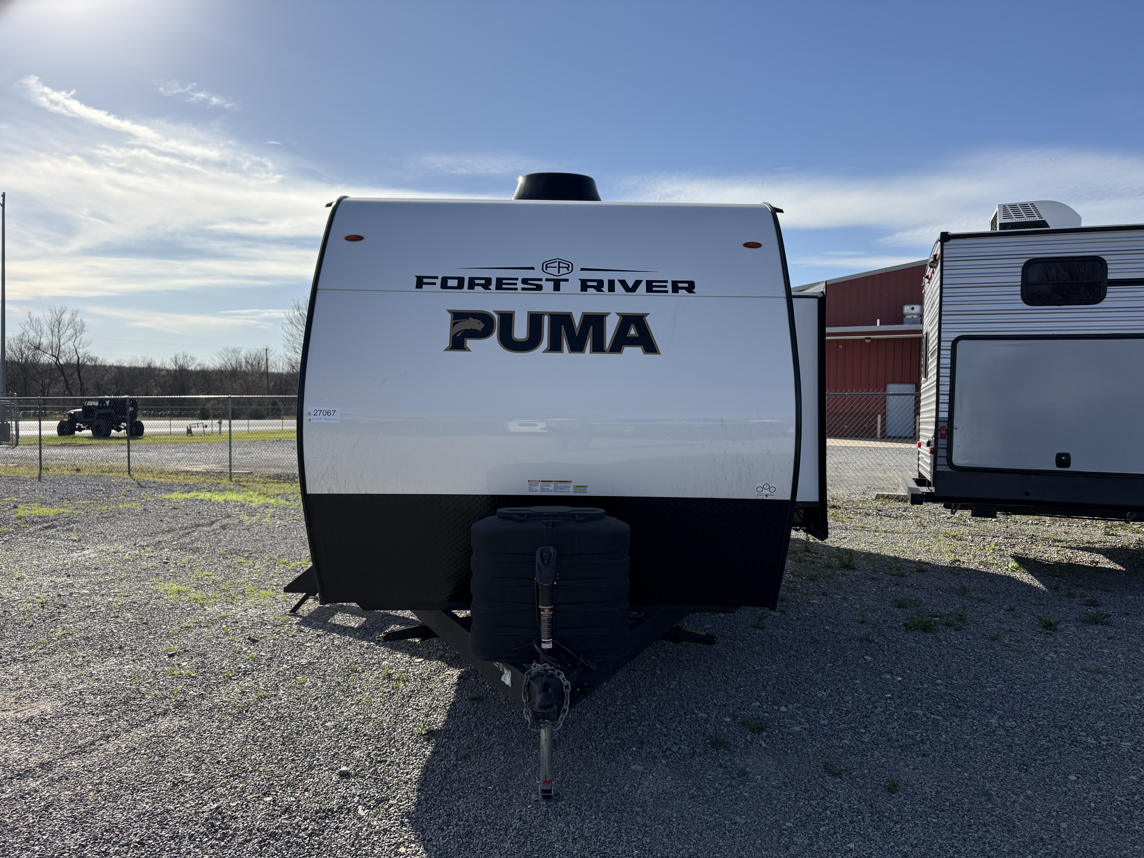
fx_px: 793
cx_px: 572
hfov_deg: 71.6
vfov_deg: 56.8
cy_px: 429
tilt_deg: -1.7
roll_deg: -0.1
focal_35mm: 24
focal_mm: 6.76
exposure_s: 1/7353
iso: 100
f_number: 1.78
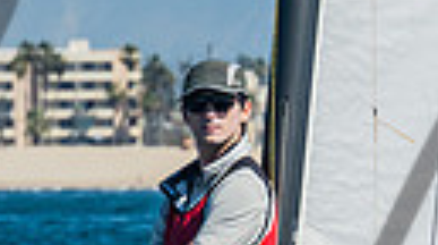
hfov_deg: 1.9
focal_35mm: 1159
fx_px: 13436
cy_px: 314
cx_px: 483
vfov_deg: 1.0
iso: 400
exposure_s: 1/500
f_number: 10
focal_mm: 185
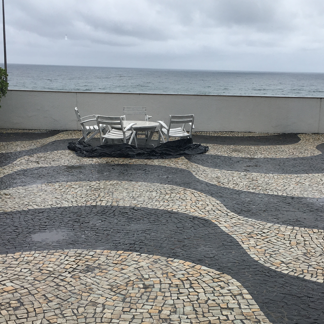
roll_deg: -1.1
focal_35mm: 48
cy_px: 192
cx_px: 186
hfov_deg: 35.3
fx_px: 508
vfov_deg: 35.3
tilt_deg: -13.6
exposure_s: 1/427
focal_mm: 4.15
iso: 25
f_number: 2.2
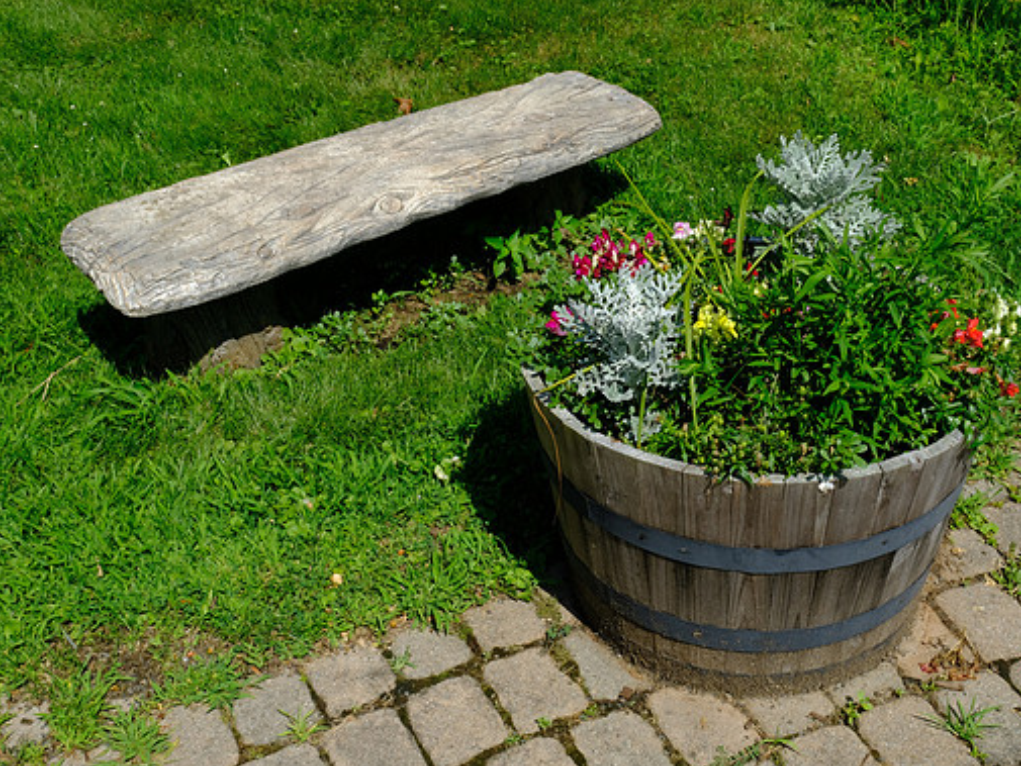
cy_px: 389
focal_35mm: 42
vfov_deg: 34.4
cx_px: 534
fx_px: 1239
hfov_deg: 44.8
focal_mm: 25.4
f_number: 20
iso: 200
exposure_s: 1/75
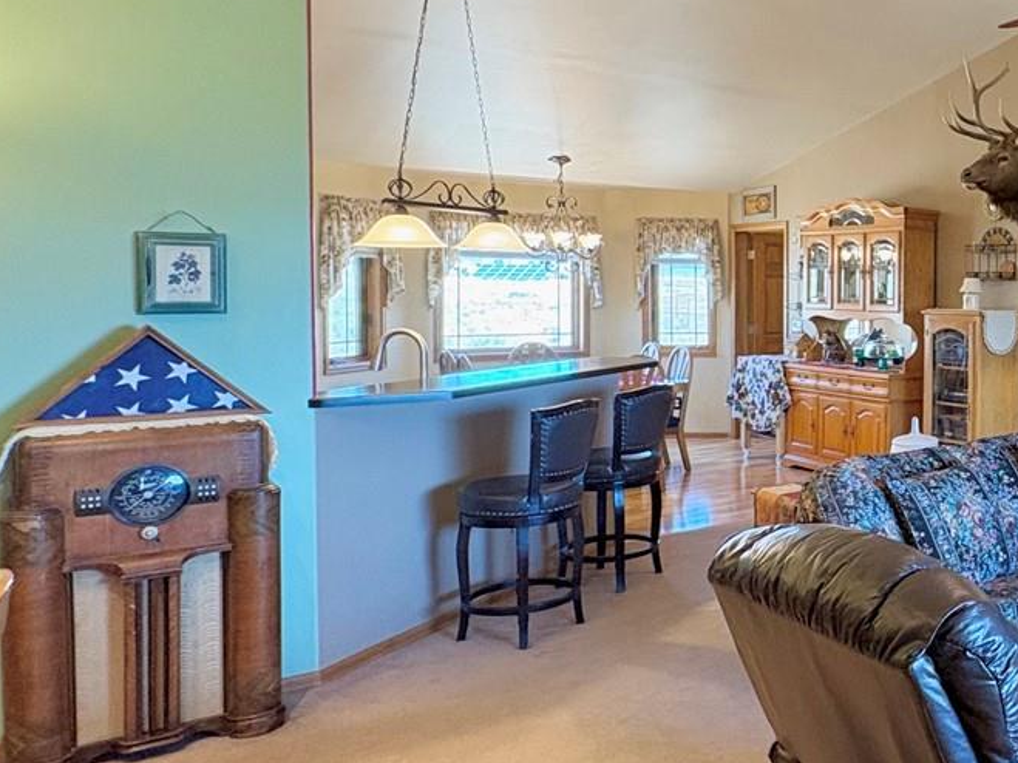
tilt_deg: -0.5
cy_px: 309
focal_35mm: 34
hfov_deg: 43.9
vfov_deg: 41.6
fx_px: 1000
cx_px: 1072
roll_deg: -0.2
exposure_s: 1/60
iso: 320
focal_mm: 2.22
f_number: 2.2
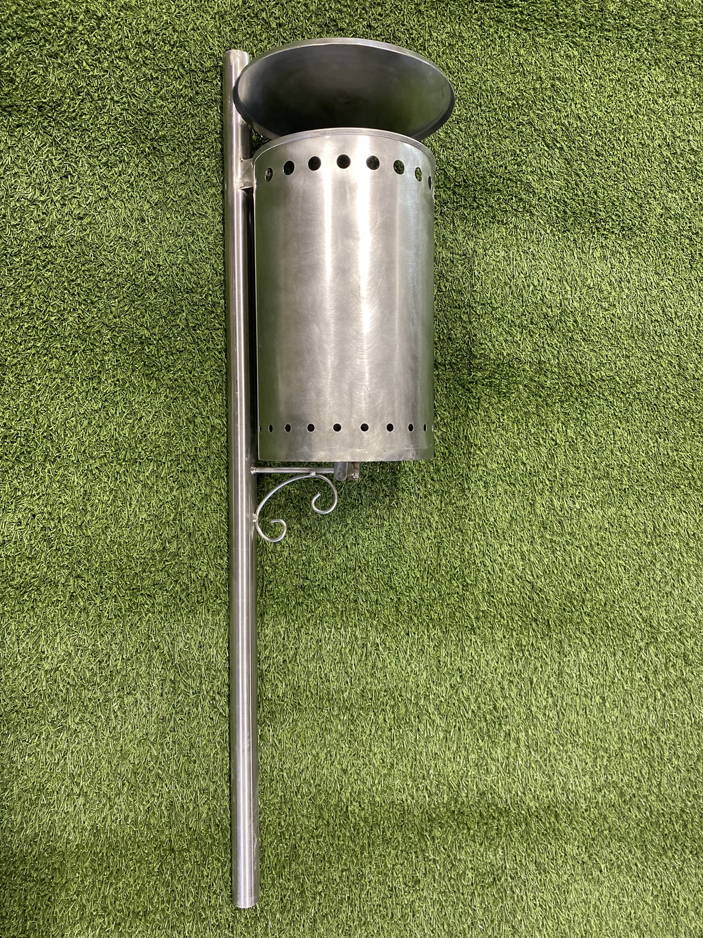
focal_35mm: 26
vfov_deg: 67.3
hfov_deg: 53.1
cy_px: 469
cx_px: 352
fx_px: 704
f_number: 1.8
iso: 125
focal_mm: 4.25
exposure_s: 1/72
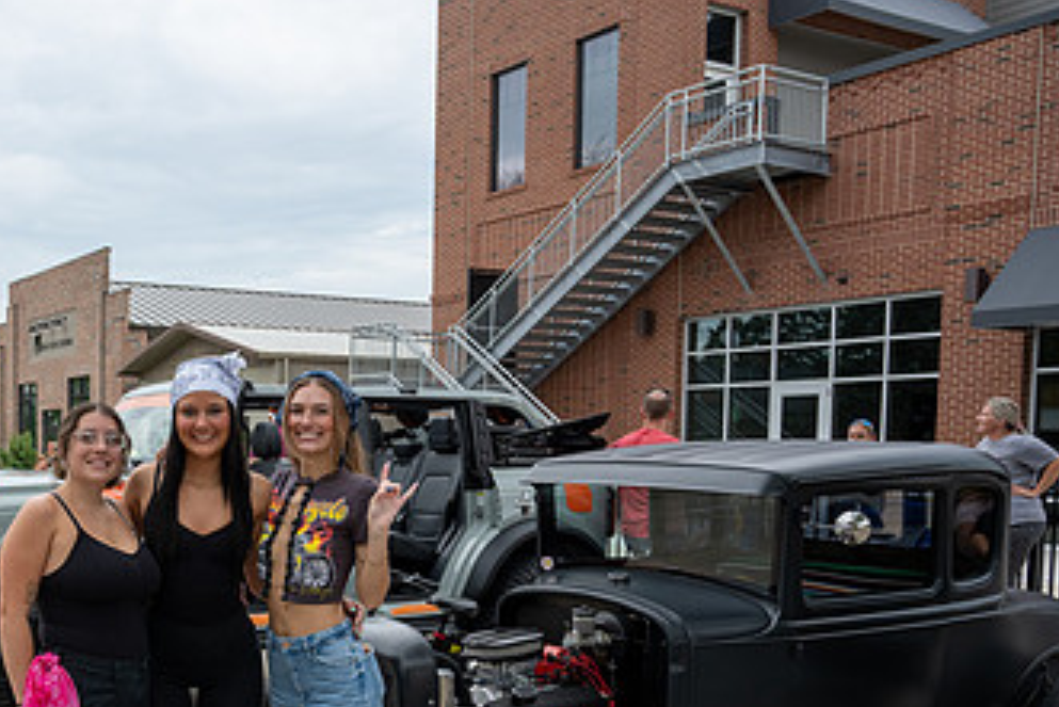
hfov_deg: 44.0
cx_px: 198
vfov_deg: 31.4
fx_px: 1236
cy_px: 529
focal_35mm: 42
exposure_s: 1/200
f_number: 6.3
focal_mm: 24
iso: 320
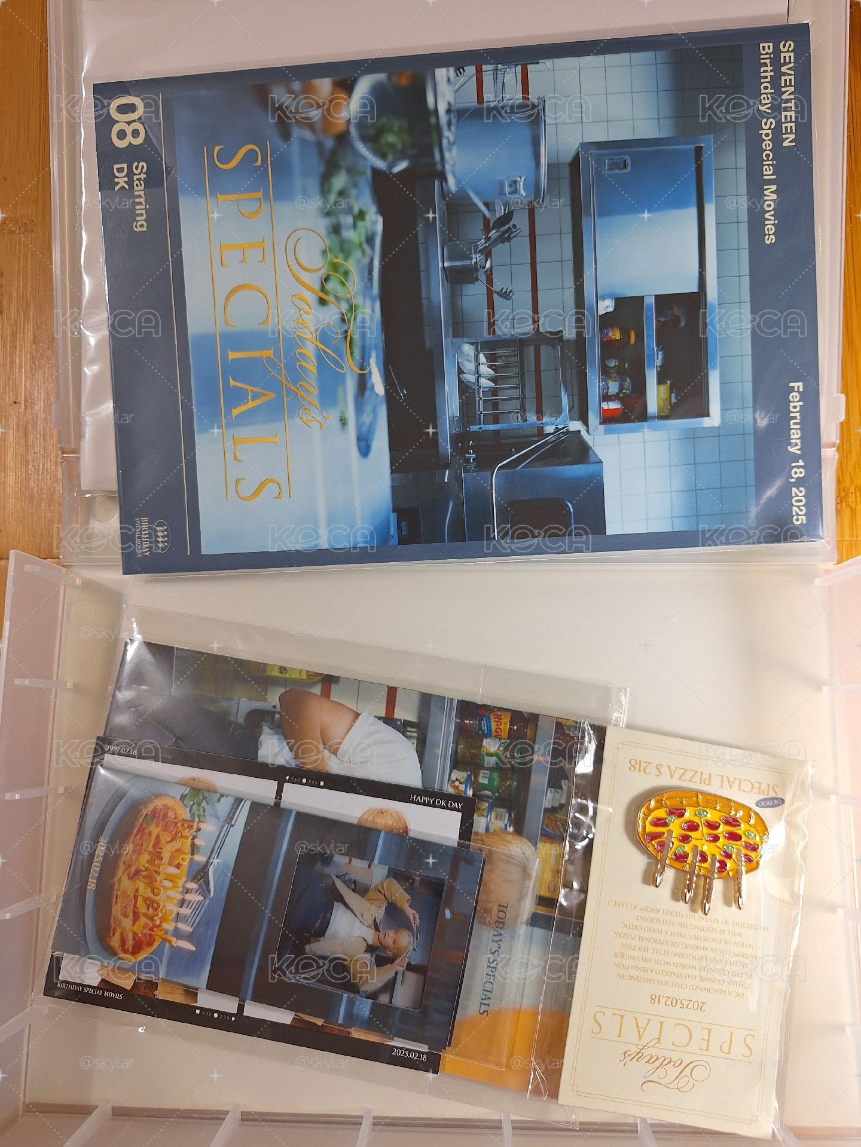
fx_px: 763
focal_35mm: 23
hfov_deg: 58.9
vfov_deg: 73.9
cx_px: 430
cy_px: 574
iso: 64
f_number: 1.8
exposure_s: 1/60
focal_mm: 5.54
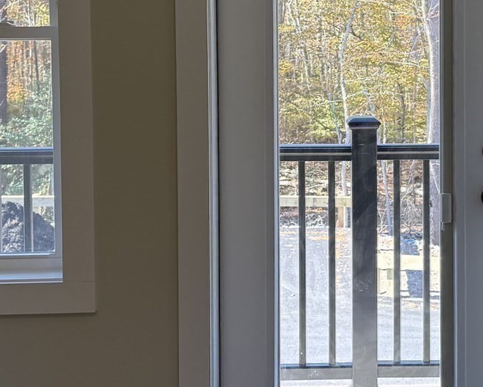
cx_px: 392
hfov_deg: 25.2
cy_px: 59
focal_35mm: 74
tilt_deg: -1.8
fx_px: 1058
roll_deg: +0.2
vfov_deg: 20.4
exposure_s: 1/158
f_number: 1.78
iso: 80
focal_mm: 6.76
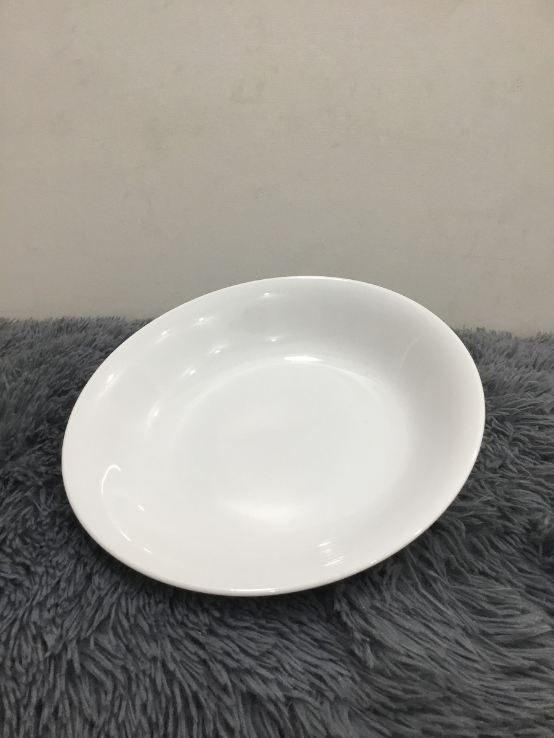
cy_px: 369
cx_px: 277
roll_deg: -0.4
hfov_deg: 45.4
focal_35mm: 31
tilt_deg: -20.1
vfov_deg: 58.4
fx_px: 662
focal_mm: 3.3
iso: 50
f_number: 2.4
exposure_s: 1/33
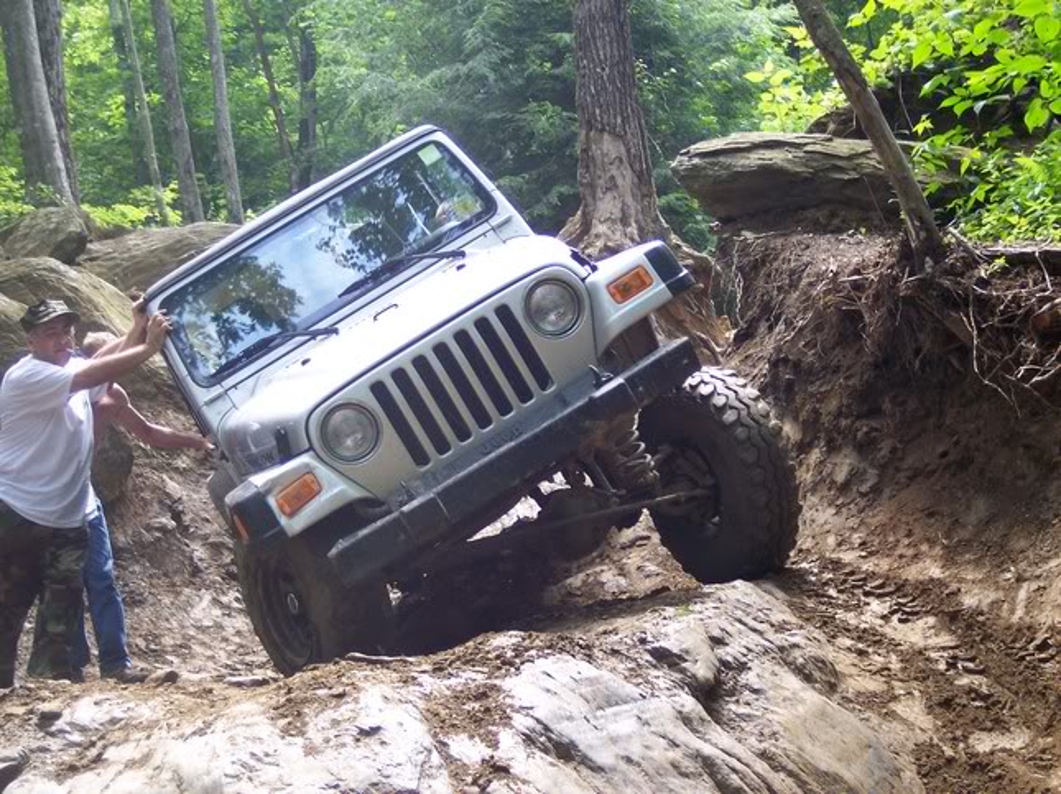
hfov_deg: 30.7
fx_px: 1930
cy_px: 397
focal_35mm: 63
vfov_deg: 23.3
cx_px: 530
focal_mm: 13.3
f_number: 3.4
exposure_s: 1/90
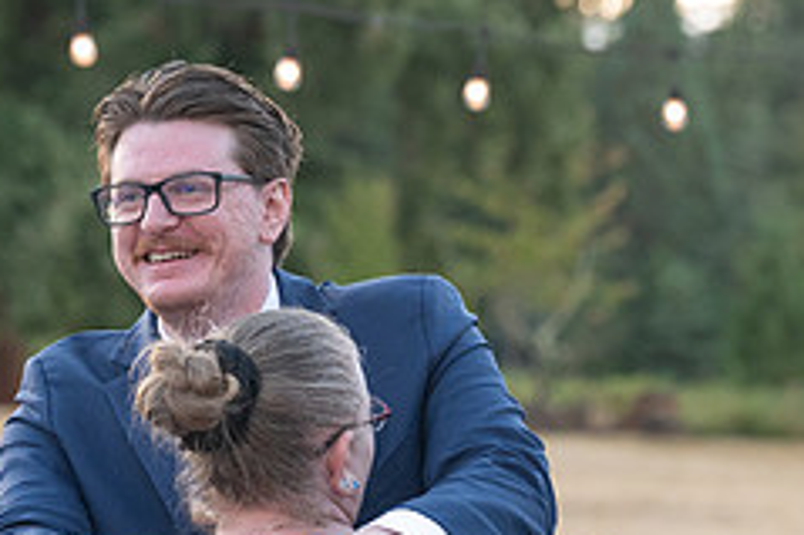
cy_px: 533
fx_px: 4932
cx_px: 495
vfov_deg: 6.2
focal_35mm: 221
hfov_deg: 9.3
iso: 2000
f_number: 4
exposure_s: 1/500
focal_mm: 91
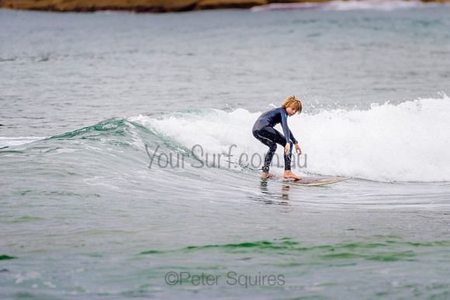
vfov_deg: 2.2
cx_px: 270
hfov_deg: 3.4
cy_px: 124
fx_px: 7663
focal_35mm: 613
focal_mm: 500
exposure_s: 1/800
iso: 450
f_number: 5.6
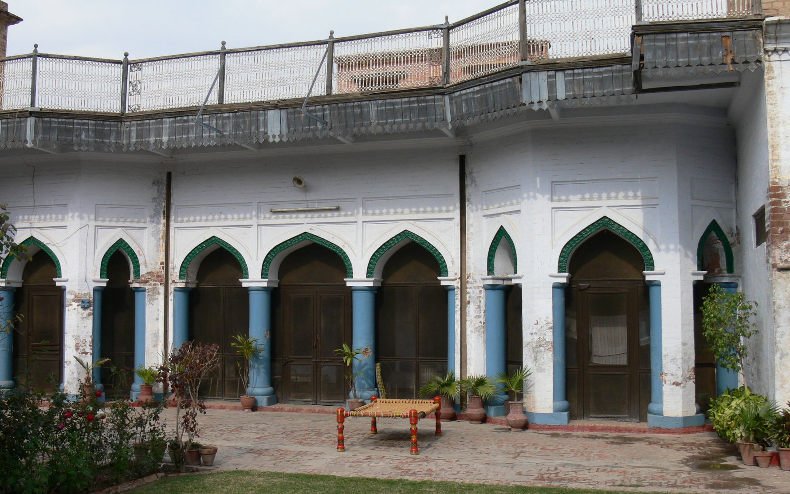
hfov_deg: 49.2
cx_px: 365
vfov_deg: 32.0
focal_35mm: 40
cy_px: 245
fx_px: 861
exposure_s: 1/320
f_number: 5.6
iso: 80
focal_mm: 7.4
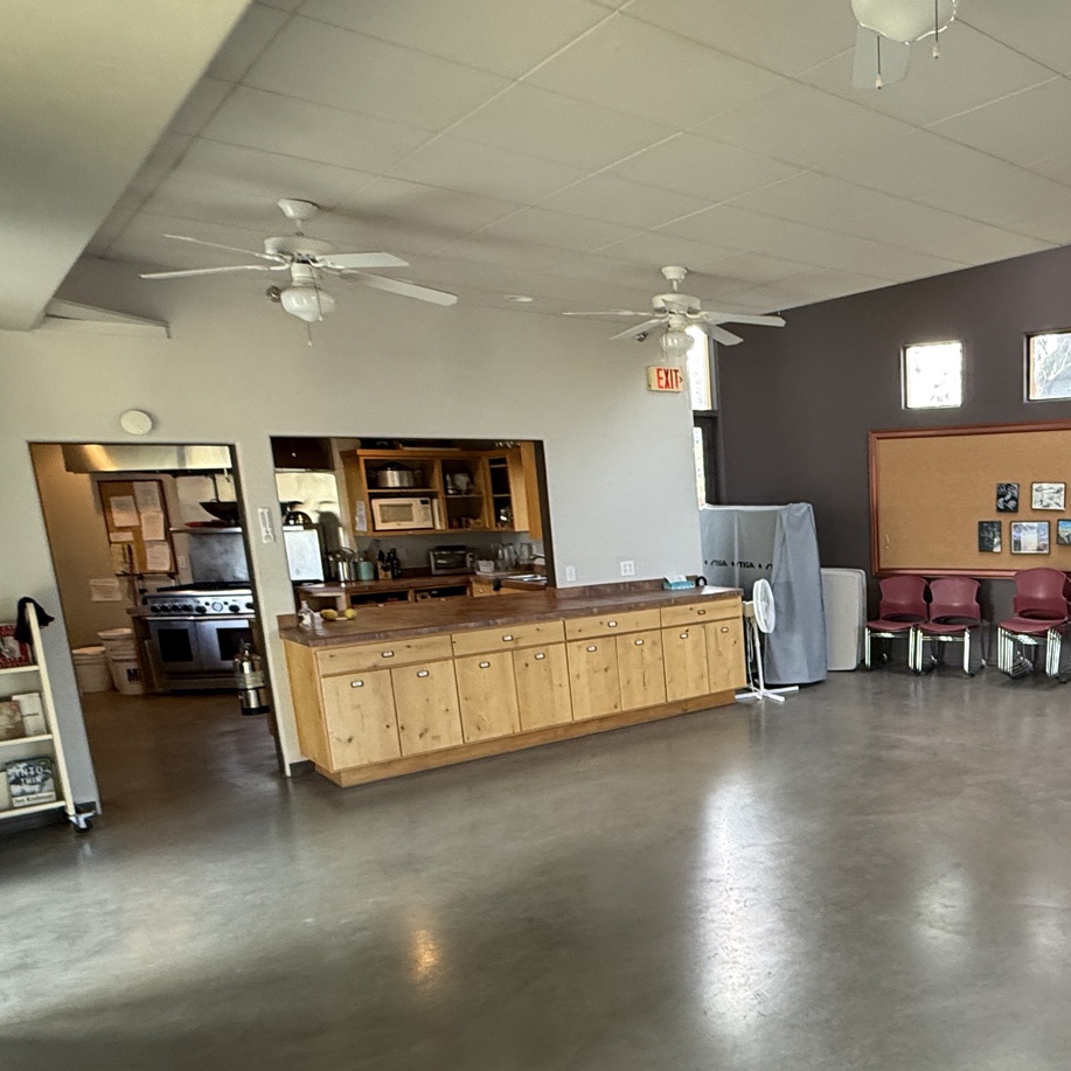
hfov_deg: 53.8
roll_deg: +0.4
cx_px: 900
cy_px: 674
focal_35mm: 27
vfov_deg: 58.3
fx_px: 945
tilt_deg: -10.8
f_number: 2.2
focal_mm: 2.22
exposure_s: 1/60
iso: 250
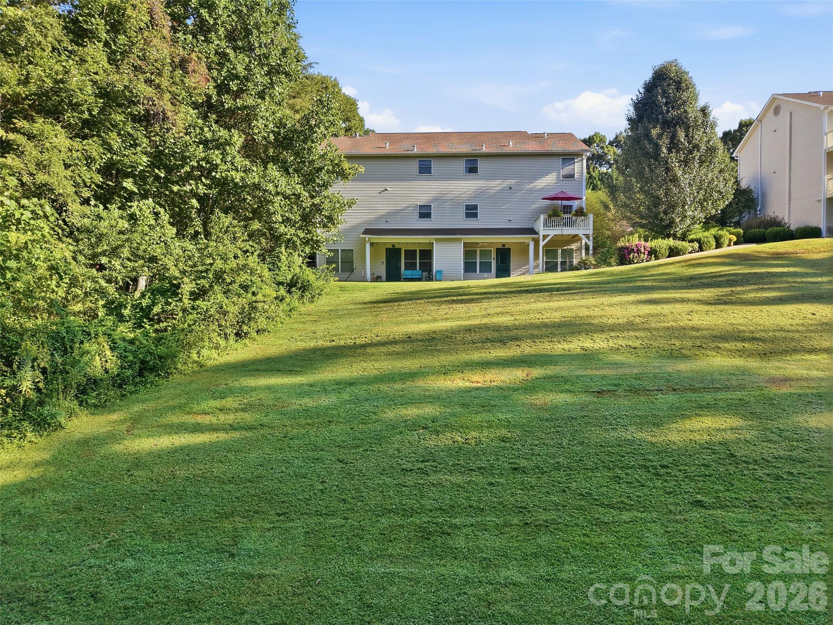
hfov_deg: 71.6
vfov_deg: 56.8
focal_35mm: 24
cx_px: 416
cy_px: 312
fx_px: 578
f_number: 1.8
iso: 290
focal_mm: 8.7
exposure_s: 1/1600
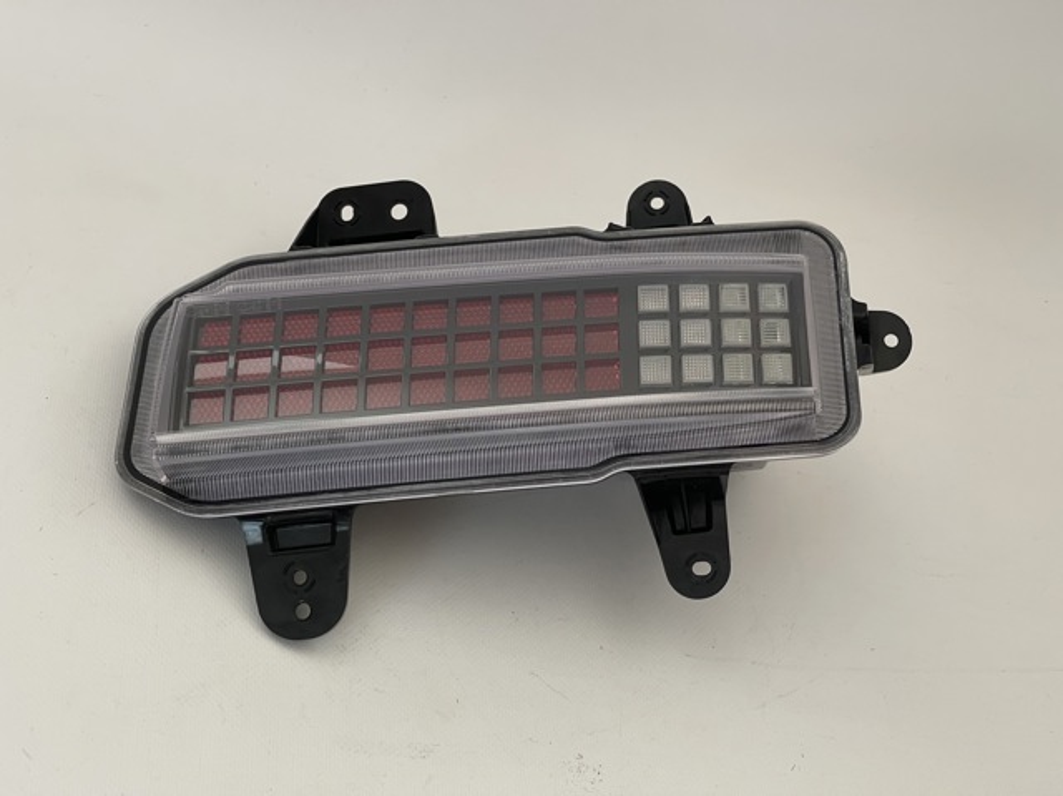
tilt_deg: -38.8
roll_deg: -24.2
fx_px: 1964
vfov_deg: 22.9
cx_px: 532
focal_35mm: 64
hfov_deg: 30.3
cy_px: 398
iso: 200
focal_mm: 7.5
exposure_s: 1/90
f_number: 2.2
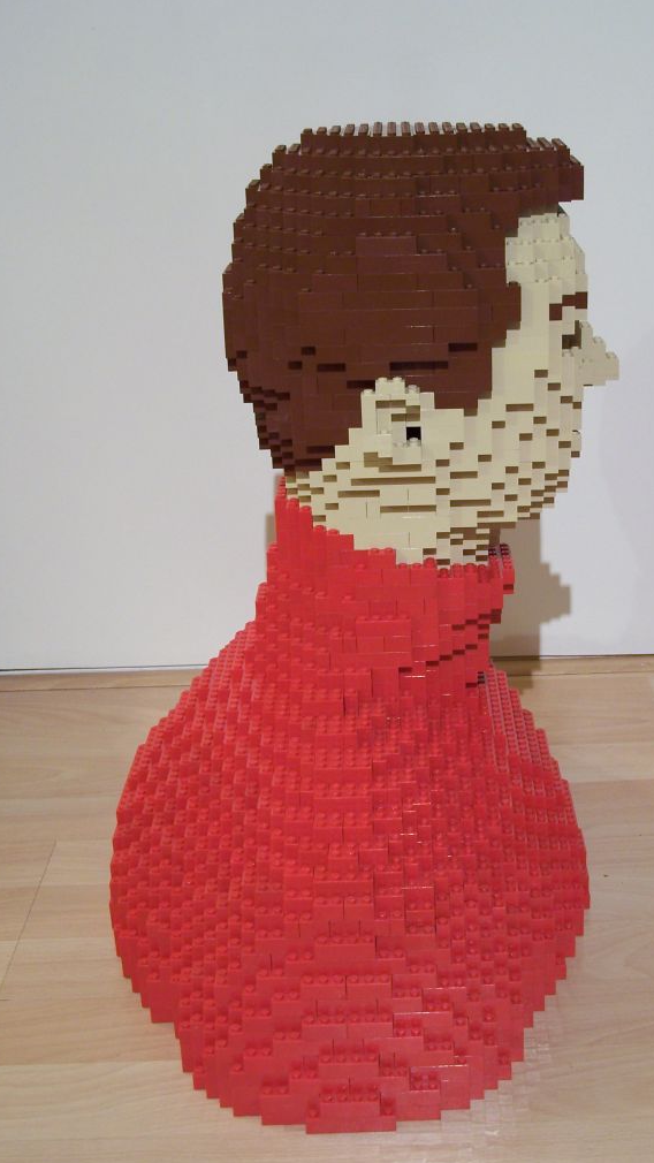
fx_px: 1634
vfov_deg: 39.2
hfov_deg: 22.5
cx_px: 429
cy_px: 587
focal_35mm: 53
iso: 80
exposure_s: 1/2
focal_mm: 8
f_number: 3
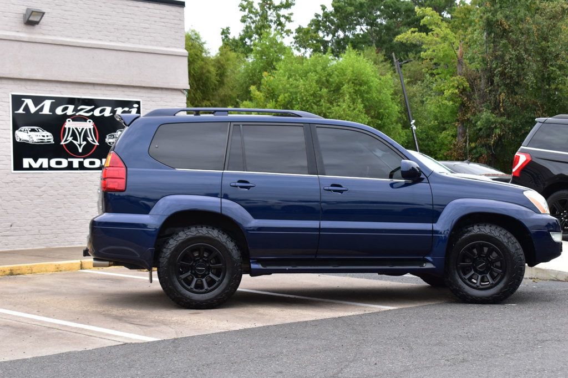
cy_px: 189
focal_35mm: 63
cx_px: 284
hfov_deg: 31.9
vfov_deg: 21.6
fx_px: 994
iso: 400
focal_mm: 42
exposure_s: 1/160
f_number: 9
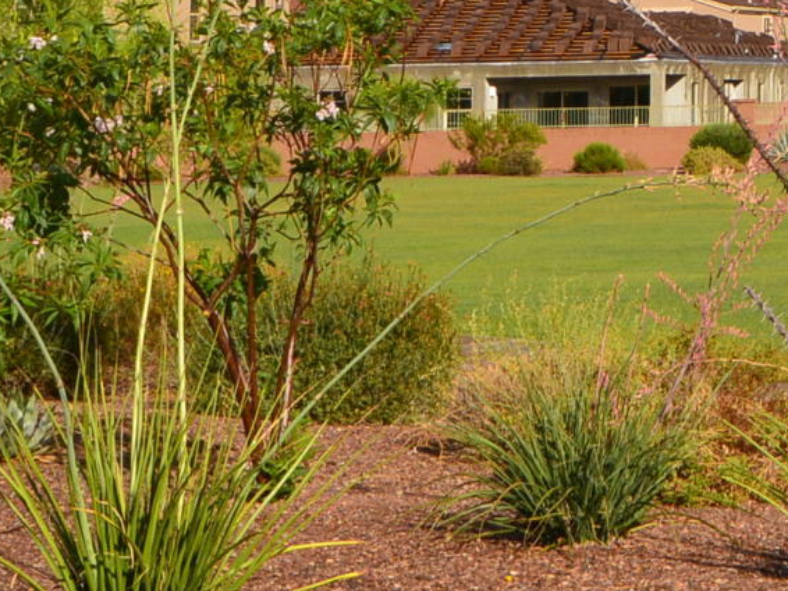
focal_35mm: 153
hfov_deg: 11.8
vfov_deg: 9.4
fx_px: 3481
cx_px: 1494
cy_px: -327
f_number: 11
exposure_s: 1/400
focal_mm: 20
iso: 200
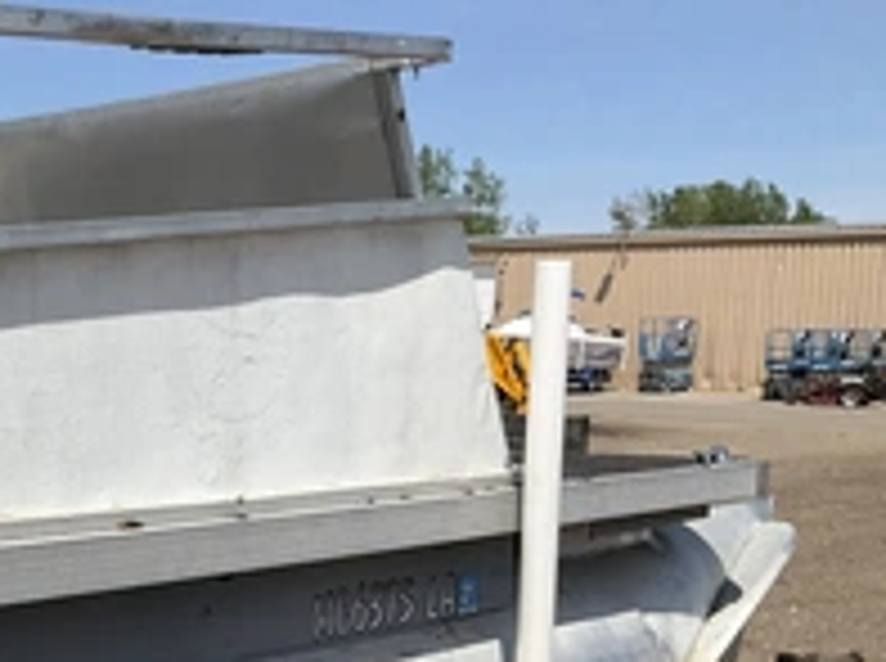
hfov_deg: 30.5
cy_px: 567
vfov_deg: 24.2
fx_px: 1507
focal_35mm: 59
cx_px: 9
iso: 25
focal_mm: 3
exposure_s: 1/3125
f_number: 1.8
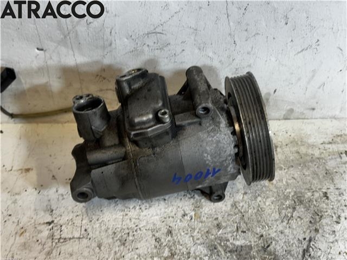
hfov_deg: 39.7
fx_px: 481
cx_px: 174
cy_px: 130
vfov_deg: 30.3
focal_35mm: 48
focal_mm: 6.86
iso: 125
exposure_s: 1/50
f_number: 1.78
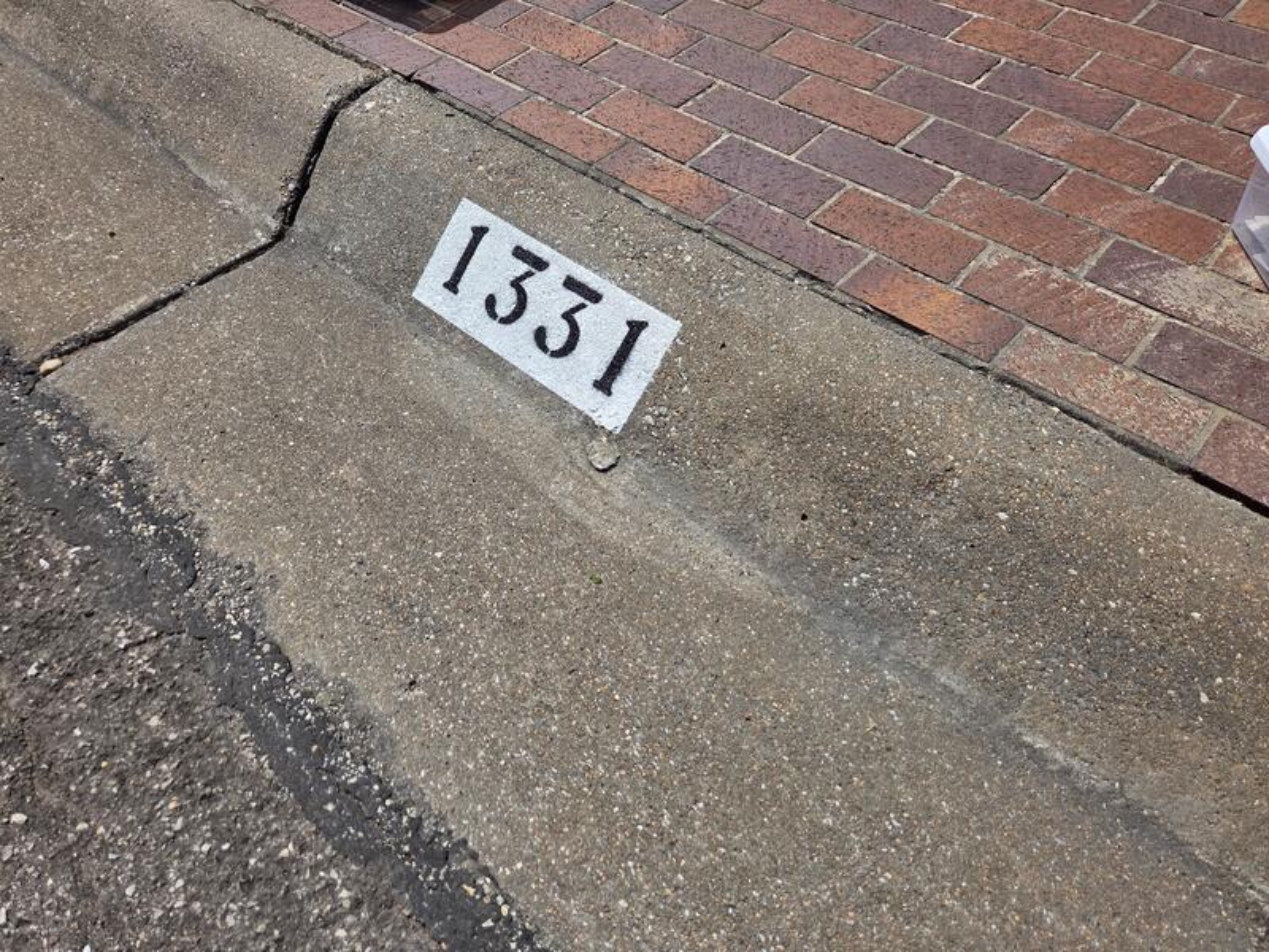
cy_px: 476
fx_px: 843
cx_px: 634
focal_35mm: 23
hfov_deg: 73.9
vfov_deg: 58.9
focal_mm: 5.4
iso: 80
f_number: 1.8
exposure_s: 1/6839
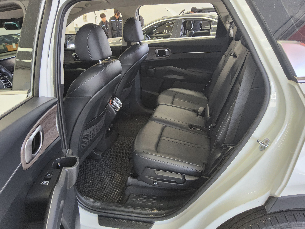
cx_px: 152
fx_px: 220
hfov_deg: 69.4
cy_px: 114
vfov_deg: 54.9
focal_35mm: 25
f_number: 2
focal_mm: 3.08
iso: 200
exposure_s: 1/120
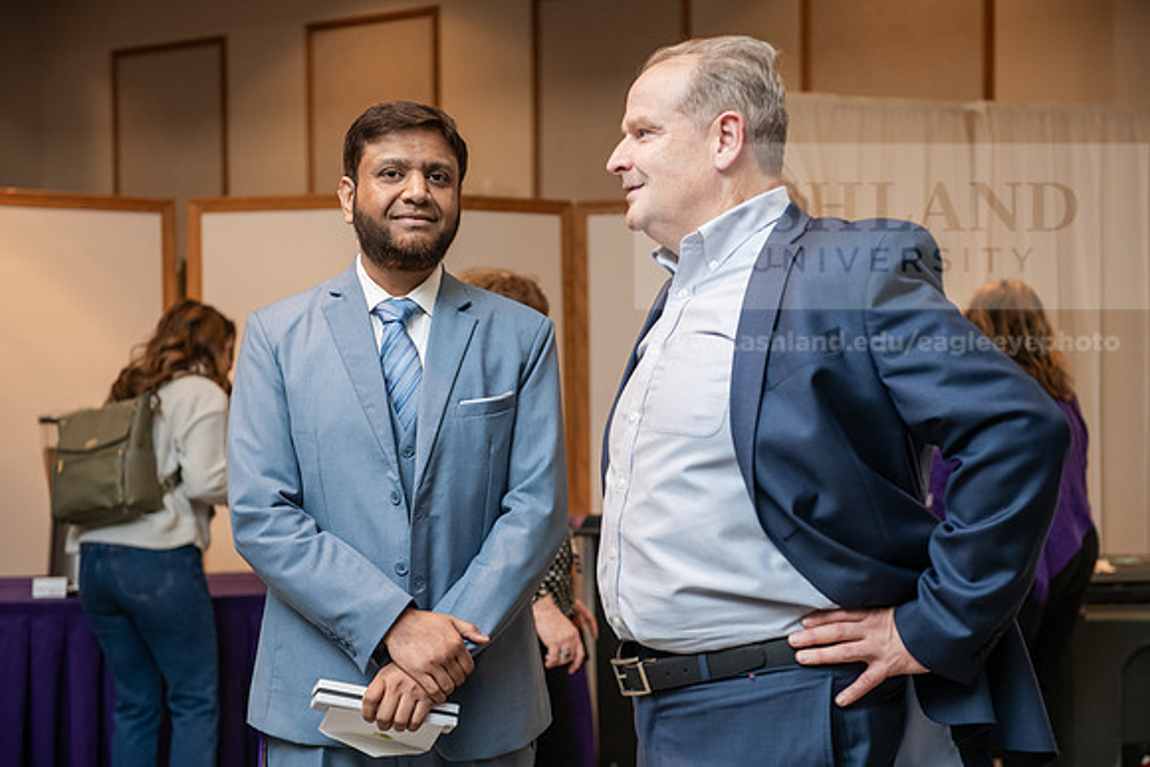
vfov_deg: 21.9
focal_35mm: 62
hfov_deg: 32.4
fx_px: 1981
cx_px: 575
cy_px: 384
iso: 1600
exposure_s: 1/200
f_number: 3.5
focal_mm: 62
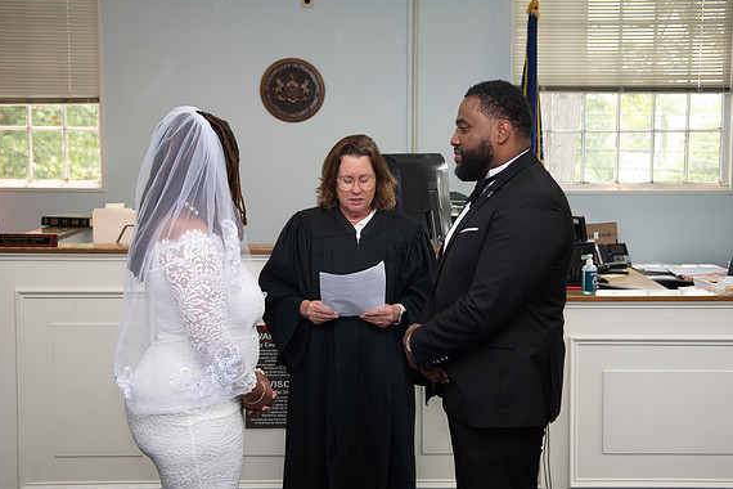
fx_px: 1140
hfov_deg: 35.6
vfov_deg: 24.2
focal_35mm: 56
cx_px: 368
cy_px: 241
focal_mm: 53
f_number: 4.6
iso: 800
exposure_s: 1/160
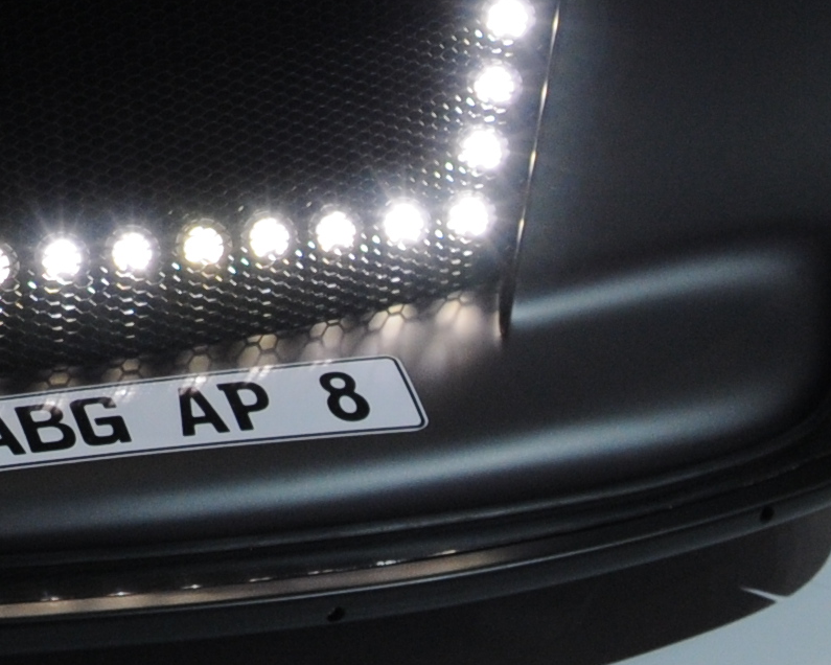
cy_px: -388
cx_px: -309
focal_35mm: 182
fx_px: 4476
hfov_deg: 10.3
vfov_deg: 8.3
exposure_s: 1/180
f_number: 6.7
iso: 400
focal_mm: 24
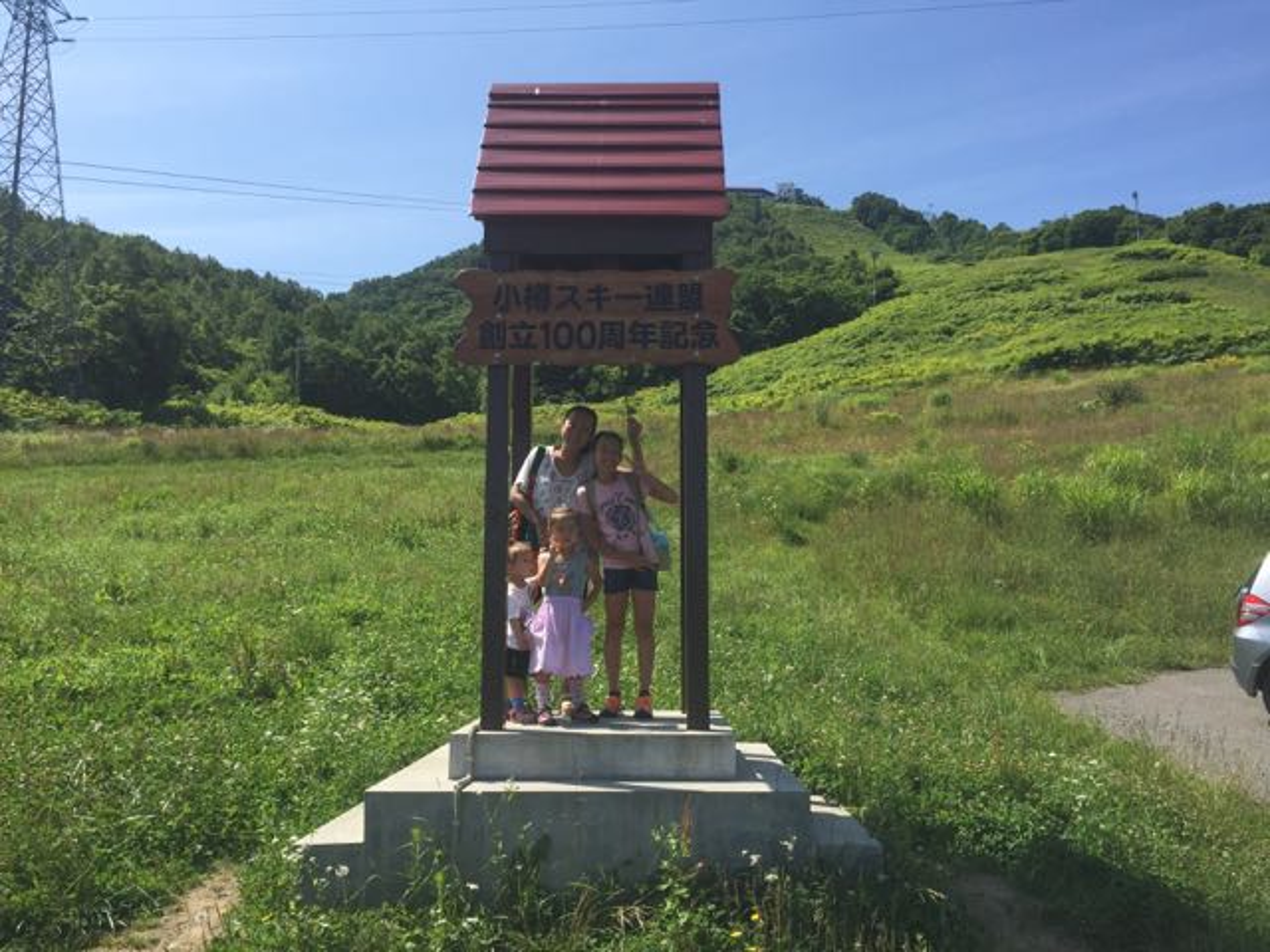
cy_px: 476
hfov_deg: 61.7
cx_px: 635
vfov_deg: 48.2
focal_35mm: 29
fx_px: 1064
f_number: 2.2
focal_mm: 4.15
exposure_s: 1/2326
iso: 32
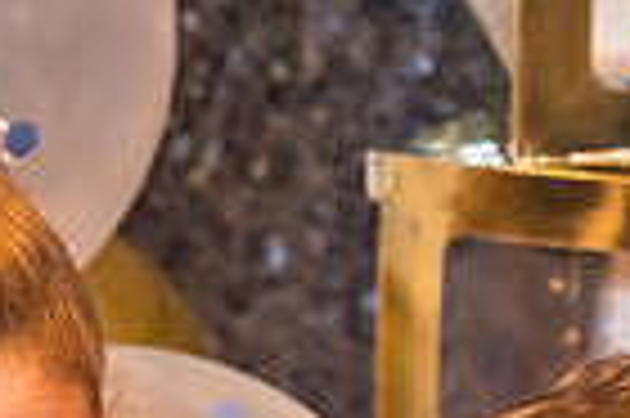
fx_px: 10872
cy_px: 865
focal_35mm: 622
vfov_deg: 2.2
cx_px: -18
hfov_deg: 3.3
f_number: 3.2
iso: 3200
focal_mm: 150
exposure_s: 1/200
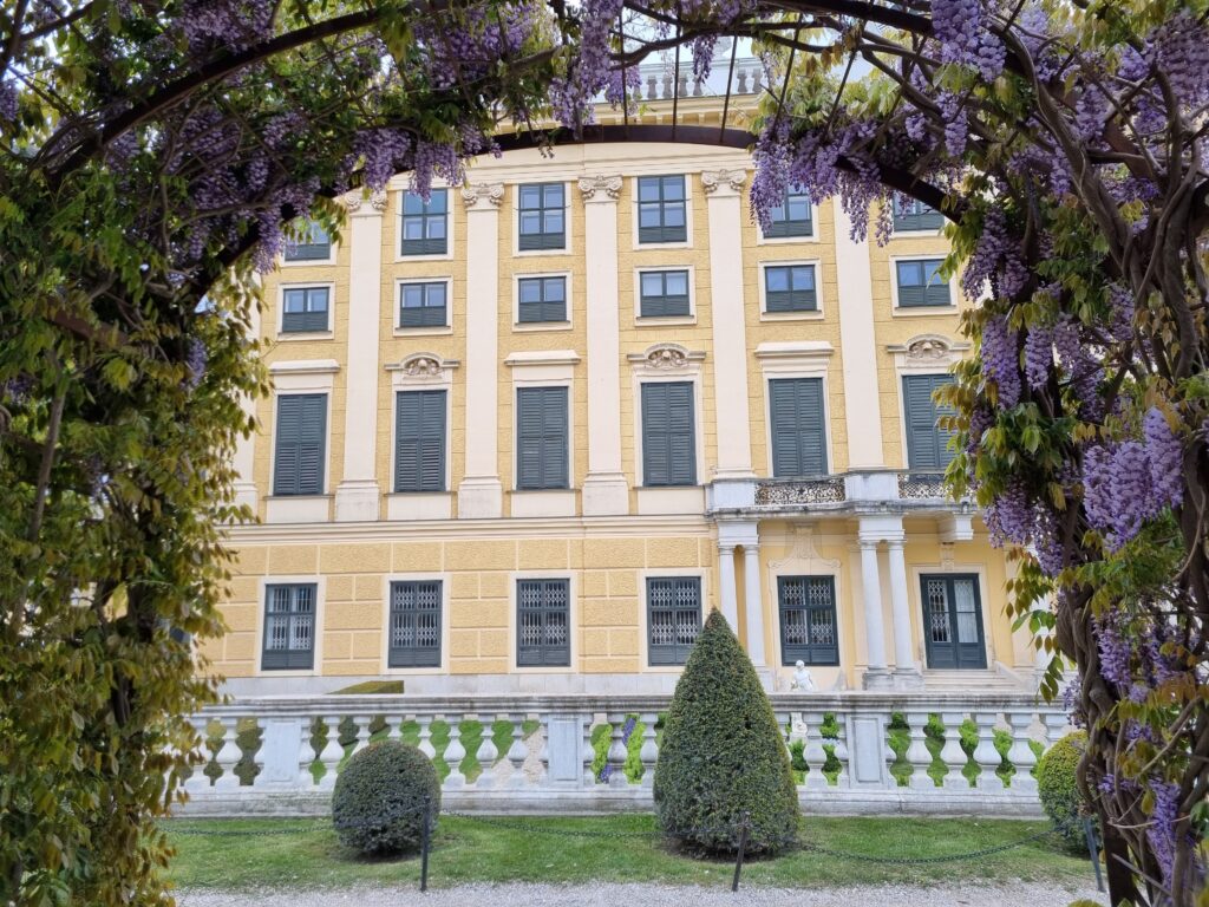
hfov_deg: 67.3
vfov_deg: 53.1
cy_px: 454
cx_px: 604
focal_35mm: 26
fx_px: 908
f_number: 1.8
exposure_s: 1/244
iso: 50
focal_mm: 5.4
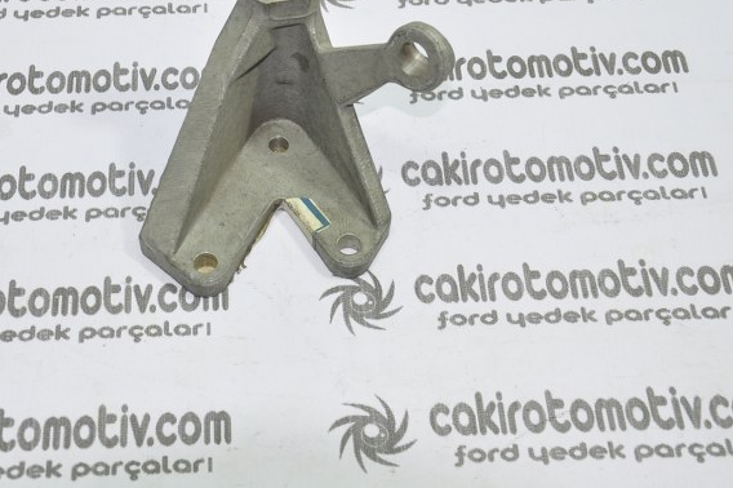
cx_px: 270
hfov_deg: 26.6
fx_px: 1546
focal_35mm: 76
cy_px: 132
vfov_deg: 17.8
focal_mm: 32
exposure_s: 1/25
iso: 200
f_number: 5.6
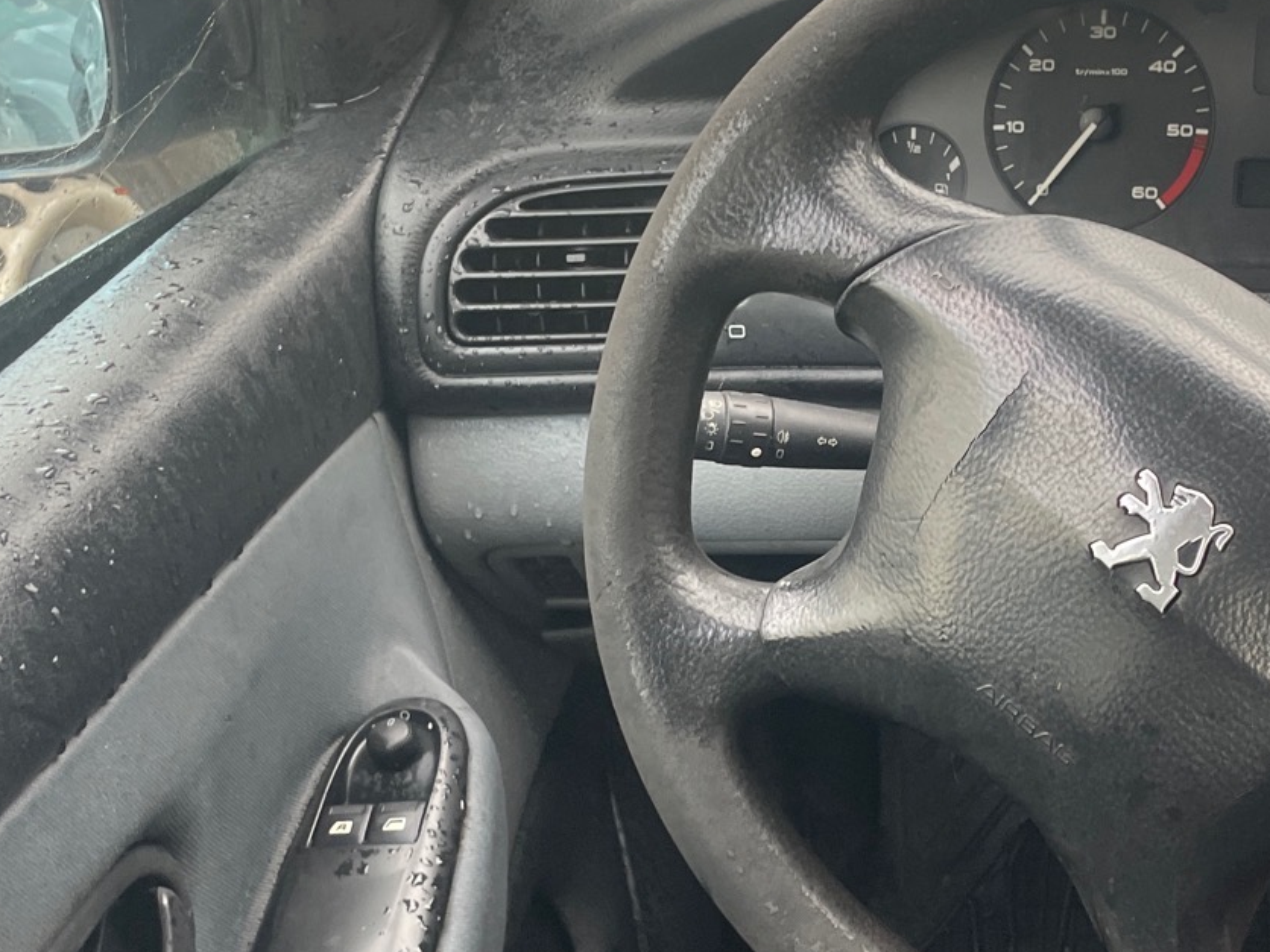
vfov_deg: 26.1
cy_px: 492
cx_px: 849
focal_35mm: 56
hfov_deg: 34.0
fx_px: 2055
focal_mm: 4.2
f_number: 1.6
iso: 100
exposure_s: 1/121
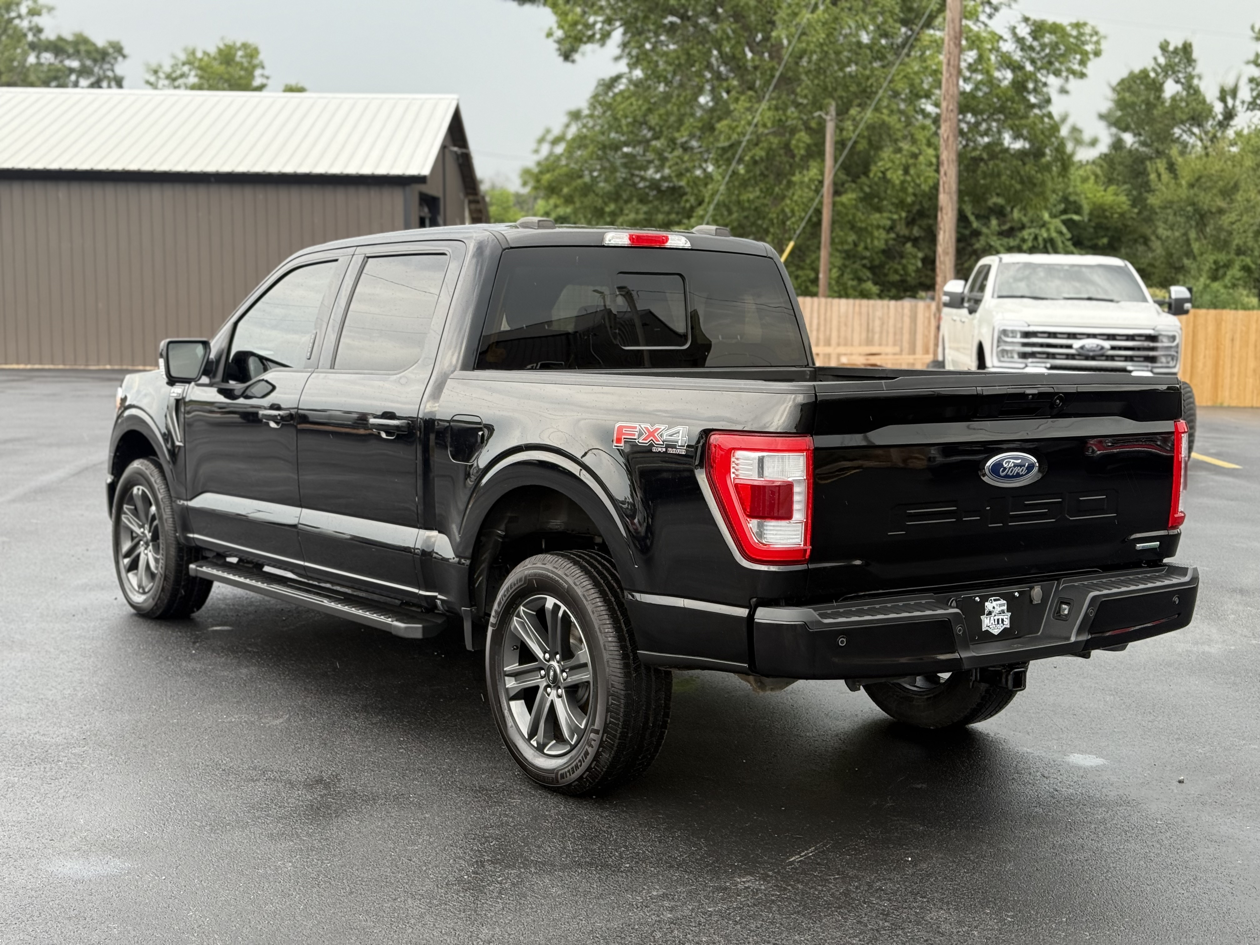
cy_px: 472
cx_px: 630
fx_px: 1747
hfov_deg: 39.7
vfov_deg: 30.3
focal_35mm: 48
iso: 80
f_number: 1.78
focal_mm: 6.76
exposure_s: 1/506
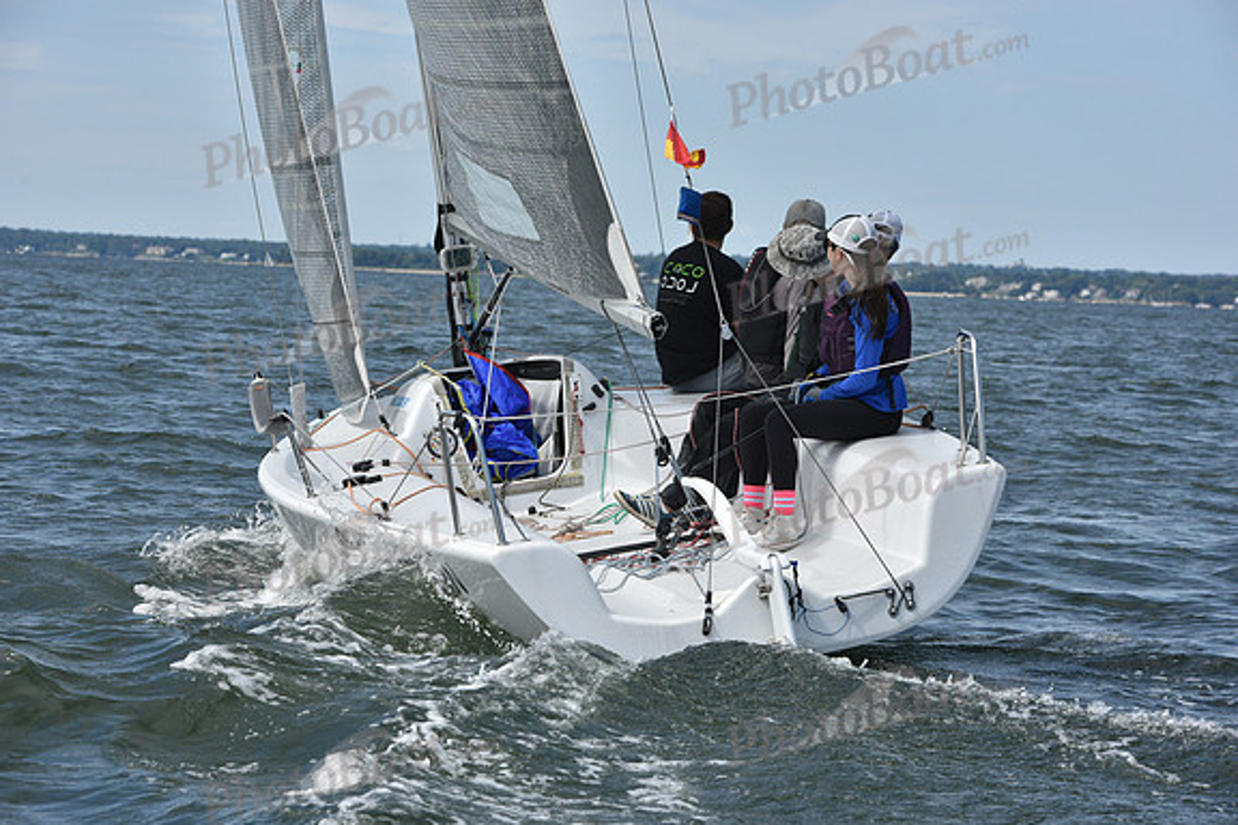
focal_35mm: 136
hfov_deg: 15.1
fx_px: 4677
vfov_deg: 10.1
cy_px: 411
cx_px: 617
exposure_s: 1/1000
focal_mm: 135
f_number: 10
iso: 320
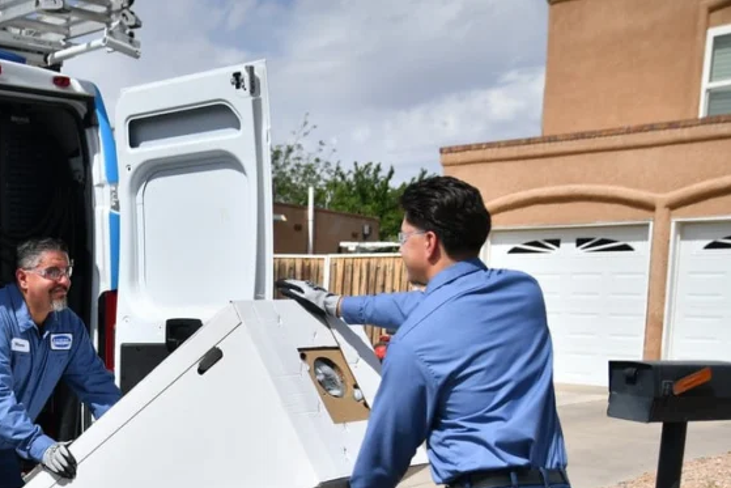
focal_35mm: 55
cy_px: 445
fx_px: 1117
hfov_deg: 34.6
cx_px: 99
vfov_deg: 23.9
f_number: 2.8
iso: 125
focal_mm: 20
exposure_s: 1/6400
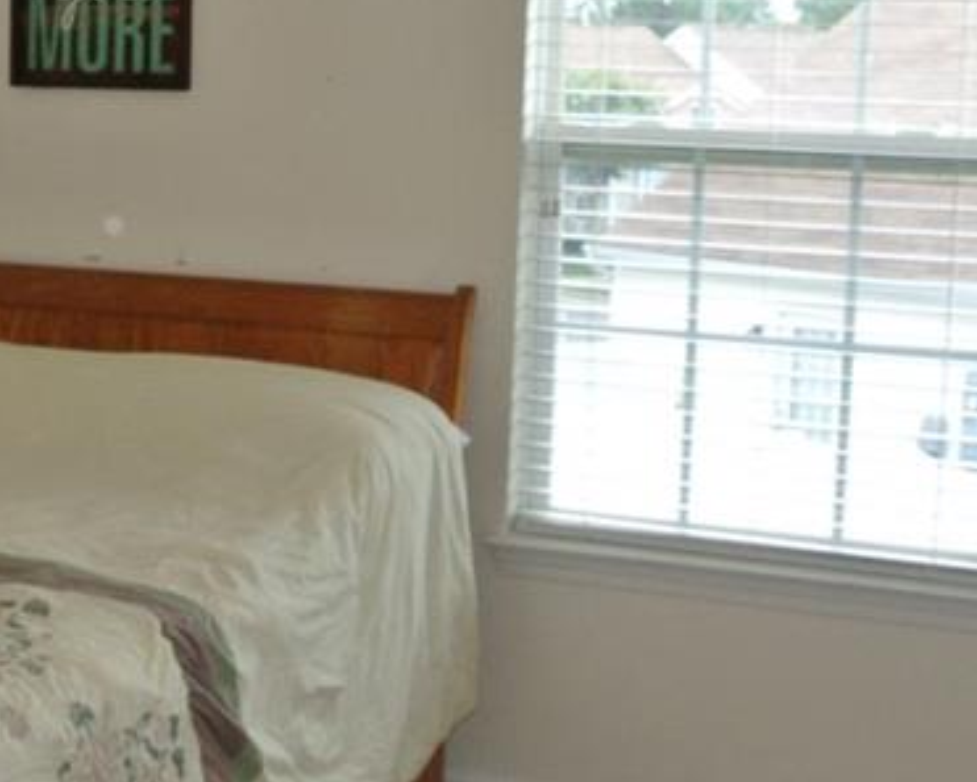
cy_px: 253
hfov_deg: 26.2
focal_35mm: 70
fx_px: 2025
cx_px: 95
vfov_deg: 21.8
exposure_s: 1/60
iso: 400
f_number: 8
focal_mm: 10
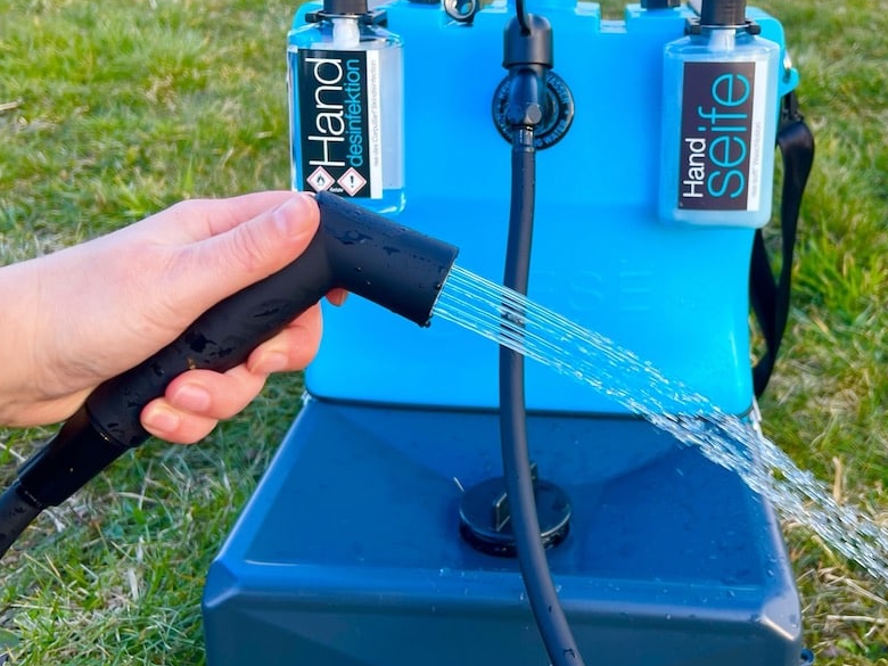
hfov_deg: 46.3
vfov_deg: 35.8
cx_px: 565
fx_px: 1026
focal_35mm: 40
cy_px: 261
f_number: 1.5
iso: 40
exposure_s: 1/160
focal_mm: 5.7
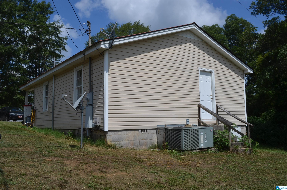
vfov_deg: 39.8
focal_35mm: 33
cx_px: 144
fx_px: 263
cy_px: 95
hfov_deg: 57.3
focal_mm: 22
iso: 125
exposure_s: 1/250
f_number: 8
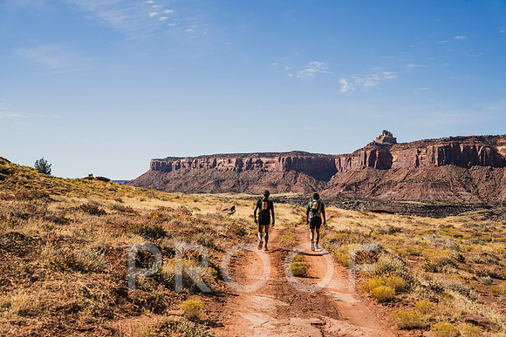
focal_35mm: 51
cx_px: 253
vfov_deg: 26.5
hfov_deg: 38.9
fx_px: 717
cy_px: 168
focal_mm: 51
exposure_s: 1/1000
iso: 160
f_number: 5
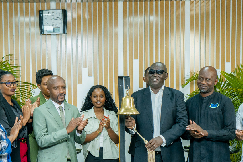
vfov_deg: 19.7
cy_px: 111
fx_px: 466
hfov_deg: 29.1
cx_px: 87
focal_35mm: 69
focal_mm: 38
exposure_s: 1/200
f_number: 5.6
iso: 1600
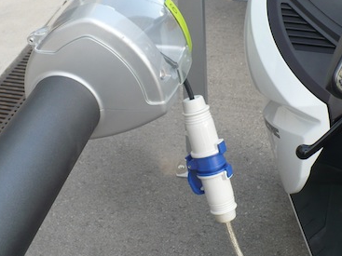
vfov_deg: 27.0
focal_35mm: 54
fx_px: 533
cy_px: 114
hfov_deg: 35.5
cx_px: 181
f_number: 2.8
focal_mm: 6.1
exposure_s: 1/200
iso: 100
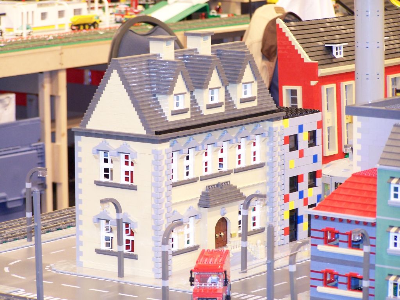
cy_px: 150
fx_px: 1953
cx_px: 200
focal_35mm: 169
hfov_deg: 11.7
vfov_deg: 8.8
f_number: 3.2
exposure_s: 1/4
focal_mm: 28
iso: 140
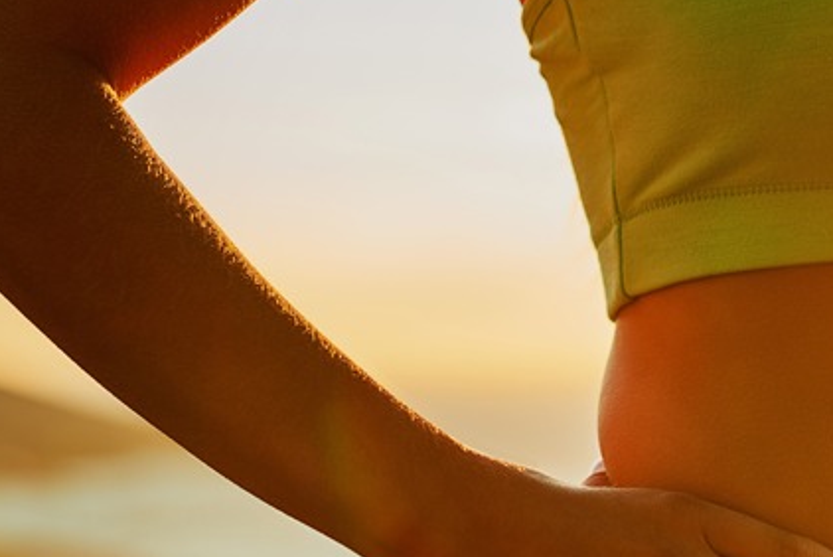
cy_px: 399
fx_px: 2825
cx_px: 847
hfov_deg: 16.4
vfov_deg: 11.2
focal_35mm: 122
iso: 100
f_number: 2.2
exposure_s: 1/250
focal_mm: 50
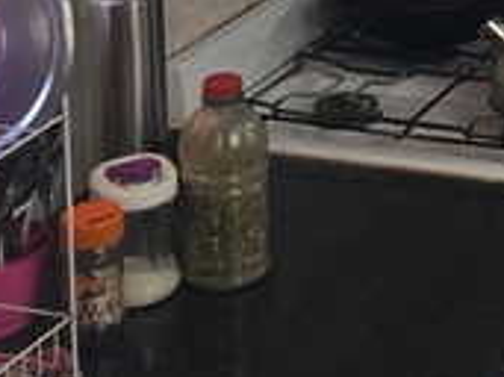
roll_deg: +0.0
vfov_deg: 12.1
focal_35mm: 113
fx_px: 1644
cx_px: 610
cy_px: -283
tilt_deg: -9.3
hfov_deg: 16.7
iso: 160
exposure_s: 1/33
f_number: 2.2
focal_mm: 4.15
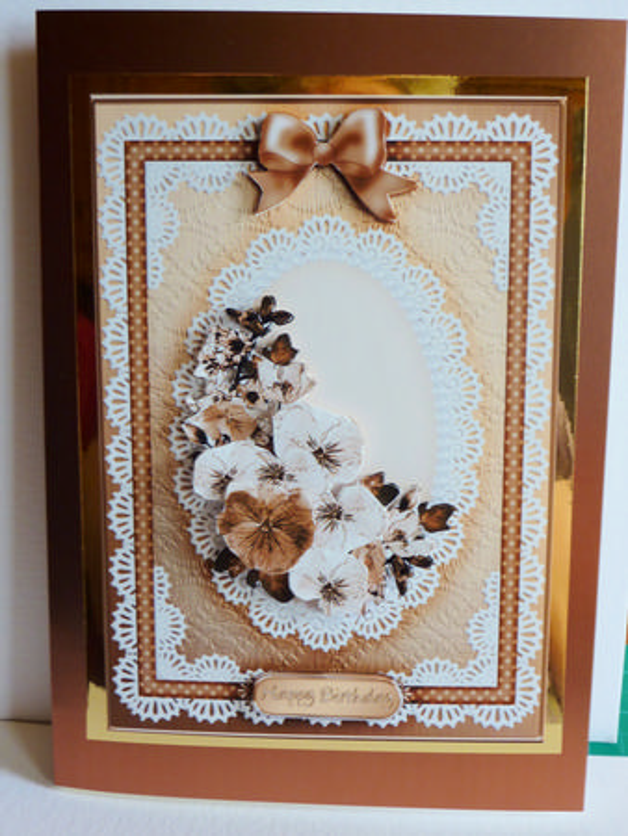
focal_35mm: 52
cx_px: 314
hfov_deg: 28.1
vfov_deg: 36.8
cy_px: 418
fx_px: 1257
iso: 160
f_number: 3.8
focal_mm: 8.5
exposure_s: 1/40
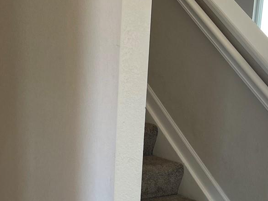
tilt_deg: -15.7
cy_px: 190
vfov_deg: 20.2
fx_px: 549
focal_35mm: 71
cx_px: 80
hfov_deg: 27.2
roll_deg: -1.2
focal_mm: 5.7
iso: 64
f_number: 1.5
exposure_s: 1/120
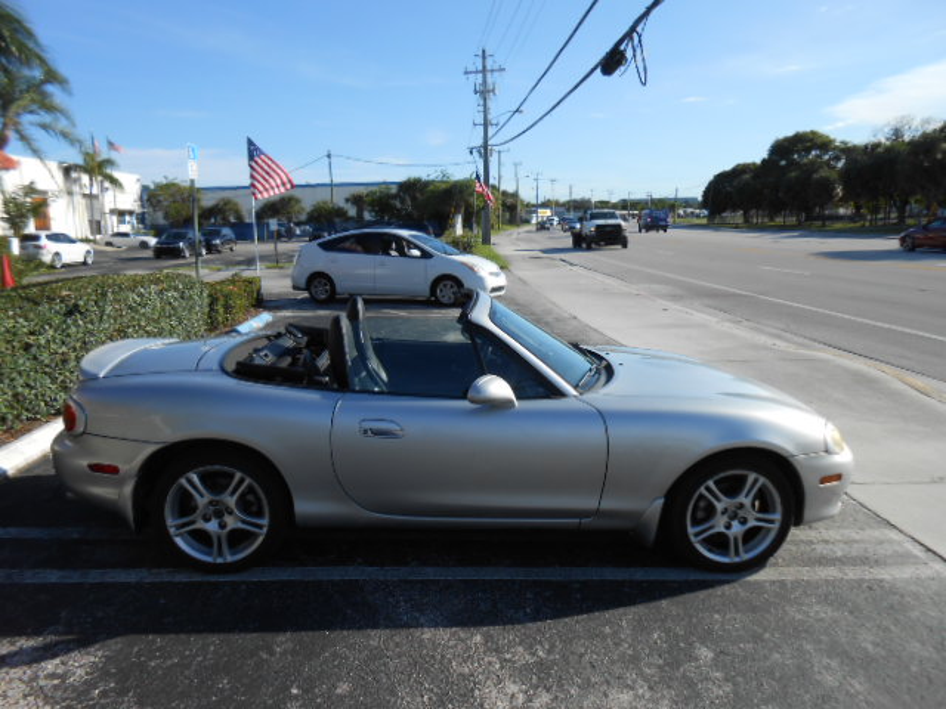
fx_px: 711
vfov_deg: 53.1
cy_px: 354
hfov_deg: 67.3
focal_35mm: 26
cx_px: 473
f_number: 3.5
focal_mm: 4.6
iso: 80
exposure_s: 1/800
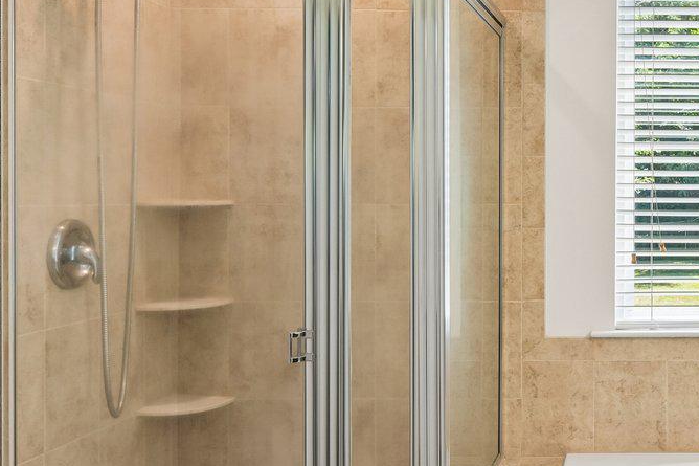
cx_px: 642
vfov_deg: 29.2
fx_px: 893
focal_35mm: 46
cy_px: 203
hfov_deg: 39.4
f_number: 8
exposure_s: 1/20
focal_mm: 15
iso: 100
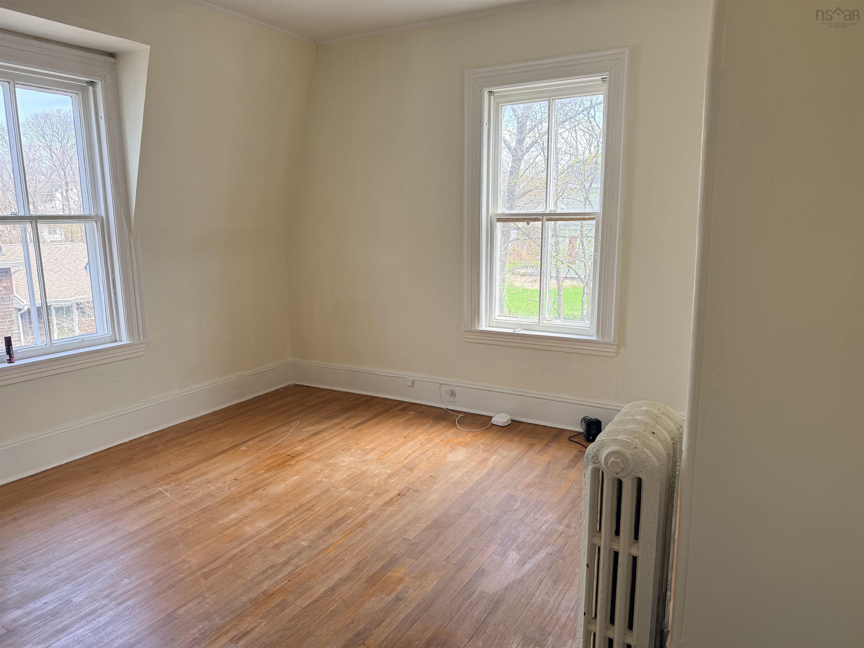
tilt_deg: -10.5
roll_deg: +0.1
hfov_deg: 71.6
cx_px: 432
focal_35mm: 24
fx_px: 599
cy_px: 324
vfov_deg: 56.8
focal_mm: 6.76
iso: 100
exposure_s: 1/235
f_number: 1.78
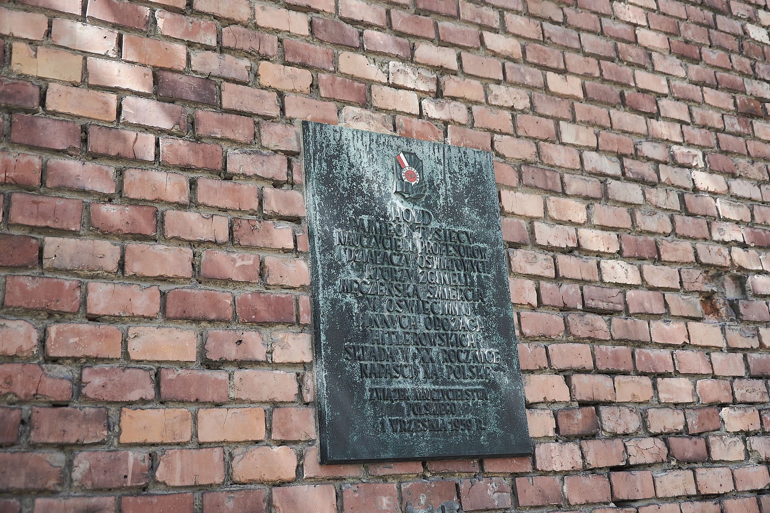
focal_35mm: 39
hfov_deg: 49.6
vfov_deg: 34.2
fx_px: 834
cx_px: 385
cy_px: 256
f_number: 4
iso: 1000
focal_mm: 26
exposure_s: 1/800
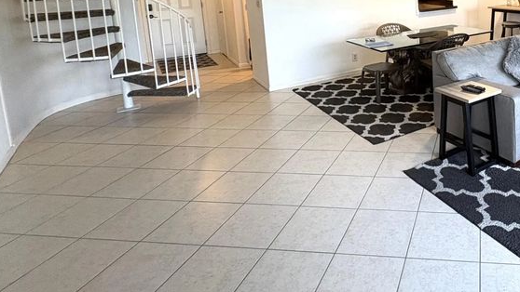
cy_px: 26
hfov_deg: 60.7
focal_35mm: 28
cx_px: 436
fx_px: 386
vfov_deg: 38.5
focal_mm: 2.22
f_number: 2.2
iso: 160
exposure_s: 1/60
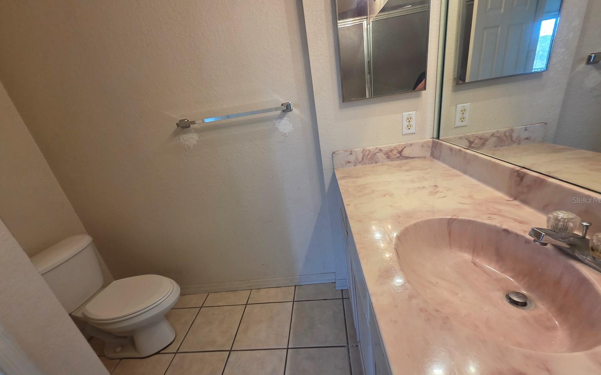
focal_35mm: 14
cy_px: 200
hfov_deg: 105.3
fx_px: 229
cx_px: 303
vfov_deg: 78.5
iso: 160
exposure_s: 1/60
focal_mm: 2.2
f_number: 1.9
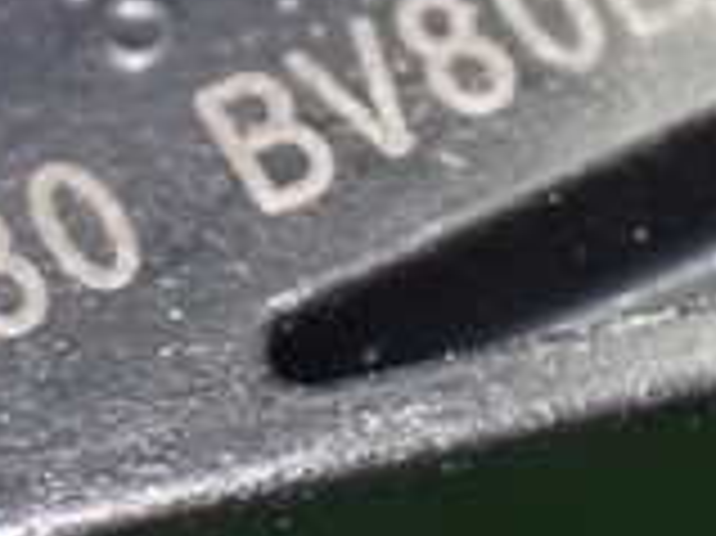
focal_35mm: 290
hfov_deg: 6.8
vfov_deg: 5.1
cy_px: -32
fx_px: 5994
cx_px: 207
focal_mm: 13.65
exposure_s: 1/80
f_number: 4.1
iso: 1600
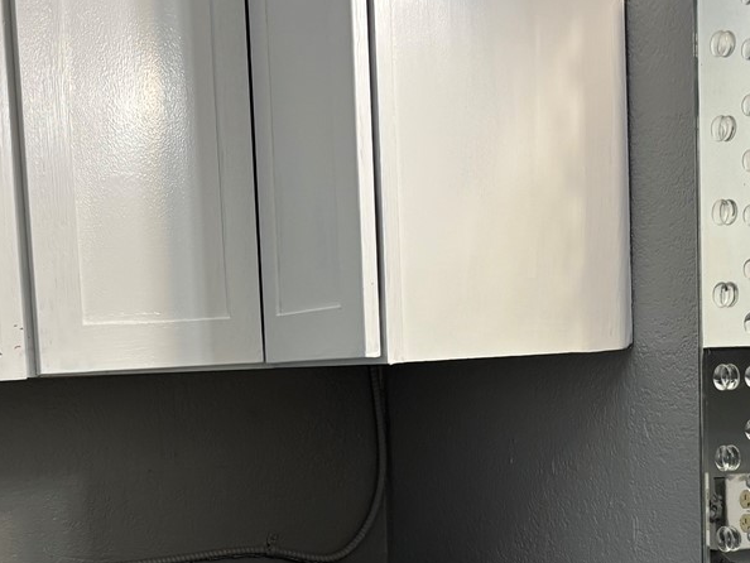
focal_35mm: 70
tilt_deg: -3.8
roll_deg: +2.3
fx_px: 1517
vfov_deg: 20.7
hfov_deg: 27.5
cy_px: 490
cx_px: 215
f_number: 1.6
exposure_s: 1/120
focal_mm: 5.96
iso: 125
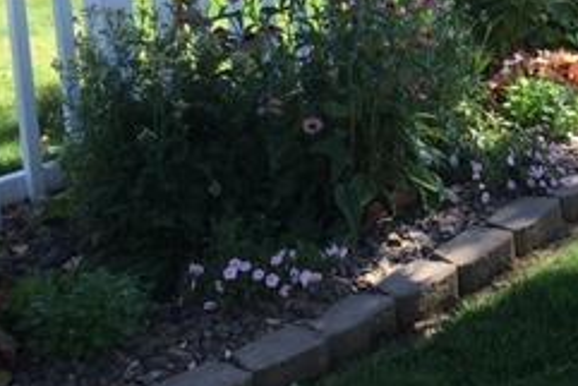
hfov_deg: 23.8
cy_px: -12
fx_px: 1285
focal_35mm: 80
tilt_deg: -11.2
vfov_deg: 16.7
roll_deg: +1.7
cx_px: 626
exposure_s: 1/351
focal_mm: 4.15
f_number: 2.2
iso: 25
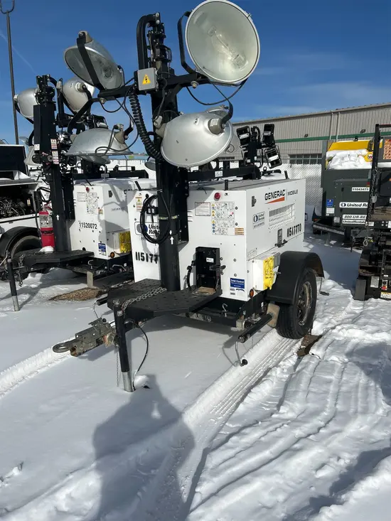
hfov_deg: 53.1
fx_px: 391
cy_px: 260
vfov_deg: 67.3
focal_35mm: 26
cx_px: 196
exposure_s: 1/11364
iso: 50
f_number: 1.5
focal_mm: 5.7
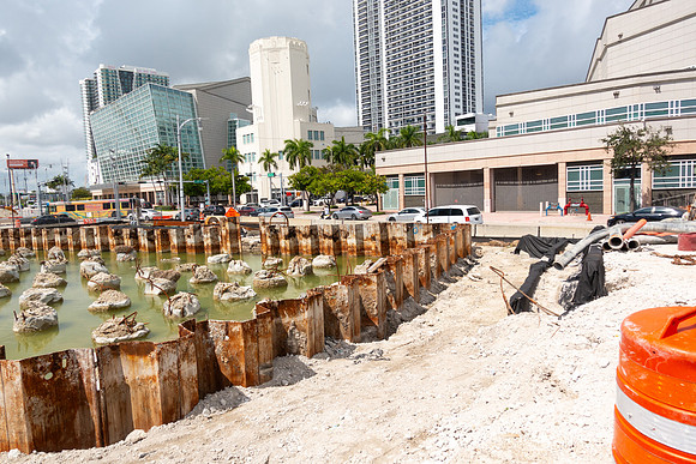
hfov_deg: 73.7
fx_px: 464
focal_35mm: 24
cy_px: 232
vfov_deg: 53.2
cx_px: 348
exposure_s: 1/200
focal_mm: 8.8
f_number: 4.5
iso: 125
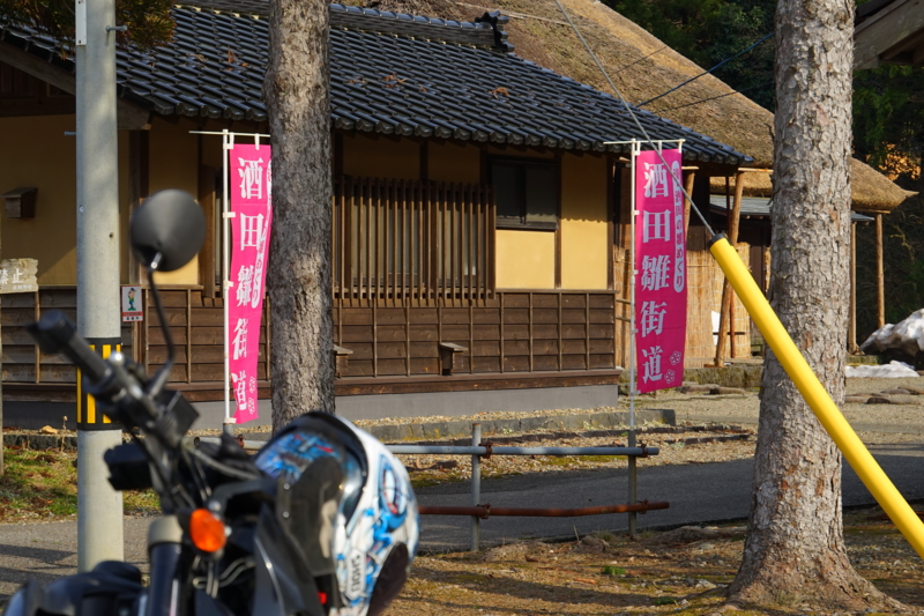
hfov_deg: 18.8
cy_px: 308
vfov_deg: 12.6
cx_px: 462
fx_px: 2797
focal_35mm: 109
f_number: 8
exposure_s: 1/200
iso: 100
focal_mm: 73
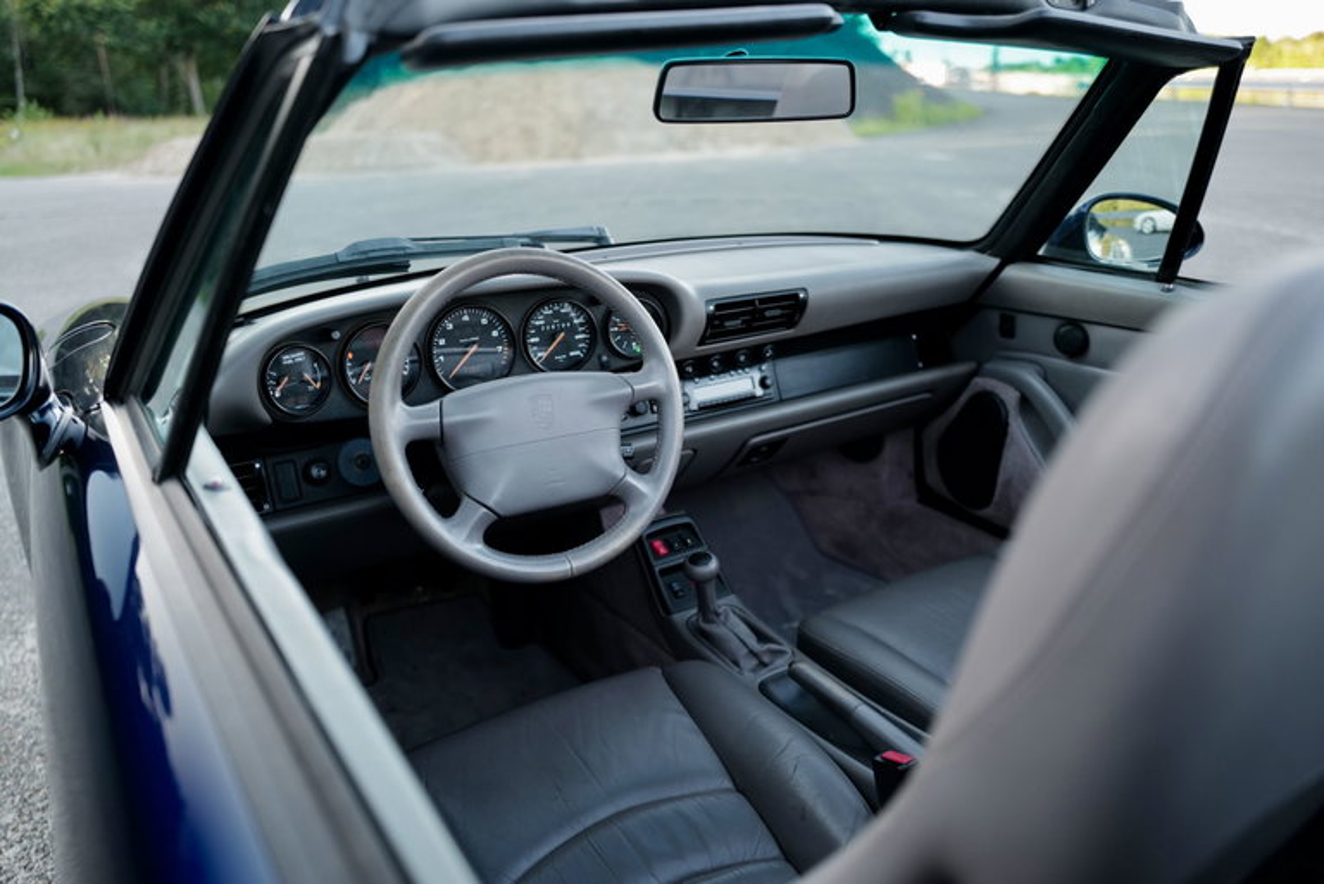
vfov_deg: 46.5
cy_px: 442
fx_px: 1030
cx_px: 662
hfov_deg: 65.4
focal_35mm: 28
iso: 125
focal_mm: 28
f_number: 1.7
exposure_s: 1/50
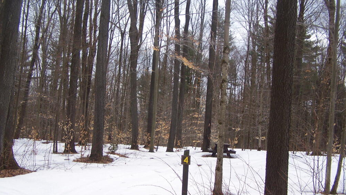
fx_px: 385
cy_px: 107
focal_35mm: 42
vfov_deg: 28.3
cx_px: 174
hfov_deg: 48.3
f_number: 2.8
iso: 80
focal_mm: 6.3
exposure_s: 1/800
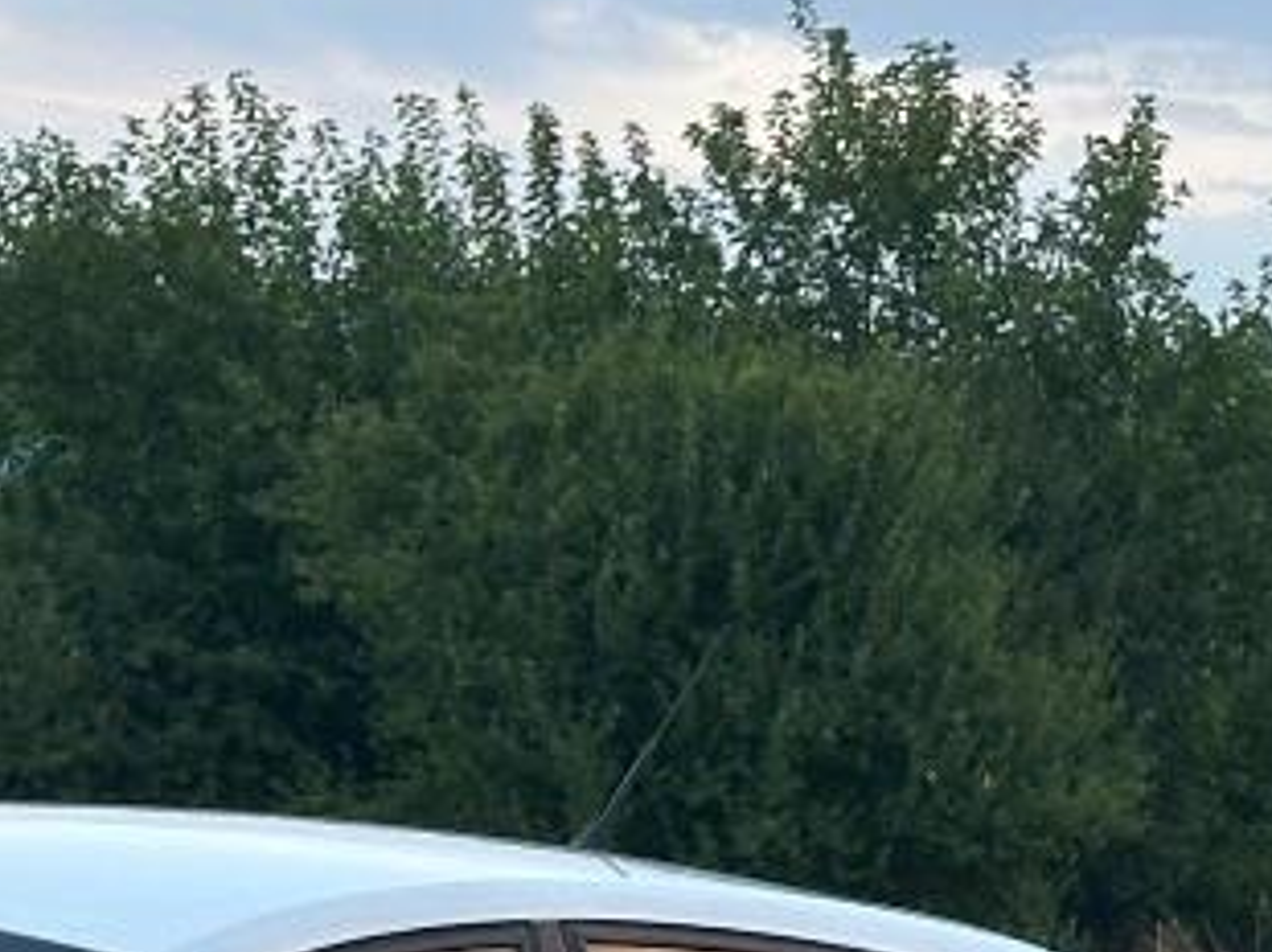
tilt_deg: -3.2
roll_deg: -3.2
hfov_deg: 10.5
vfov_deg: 7.9
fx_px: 6829
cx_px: -168
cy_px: 1190
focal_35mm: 186
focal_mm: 6.86
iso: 80
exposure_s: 1/94
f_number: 1.78
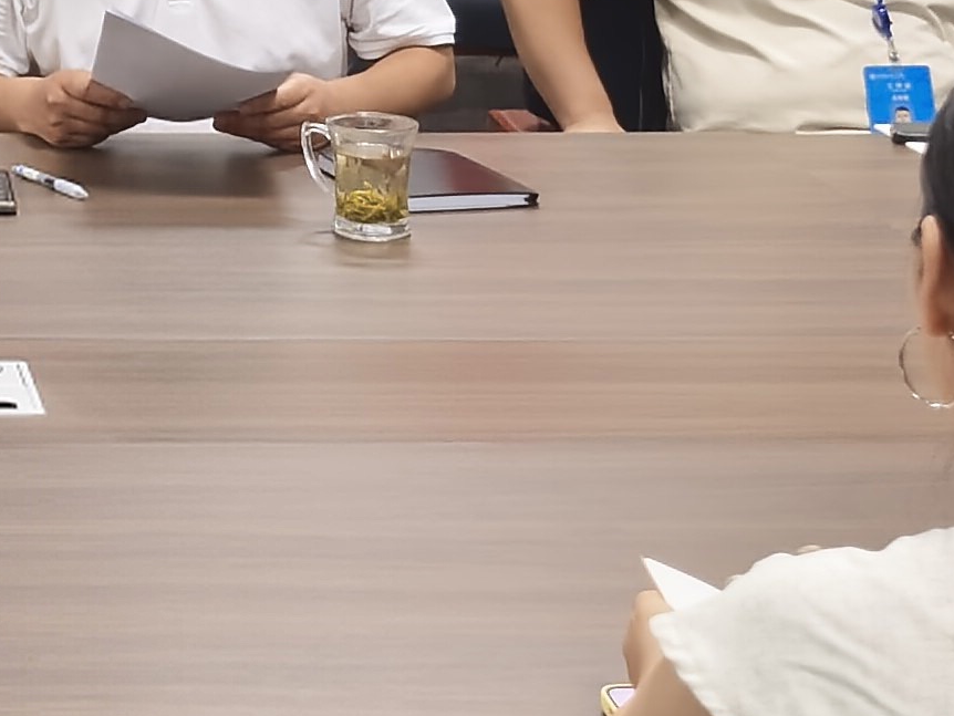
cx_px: -397
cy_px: -194
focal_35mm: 114
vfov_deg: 12.6
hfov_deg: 16.1
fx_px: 3143
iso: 200
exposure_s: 1/100
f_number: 1.4
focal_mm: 7
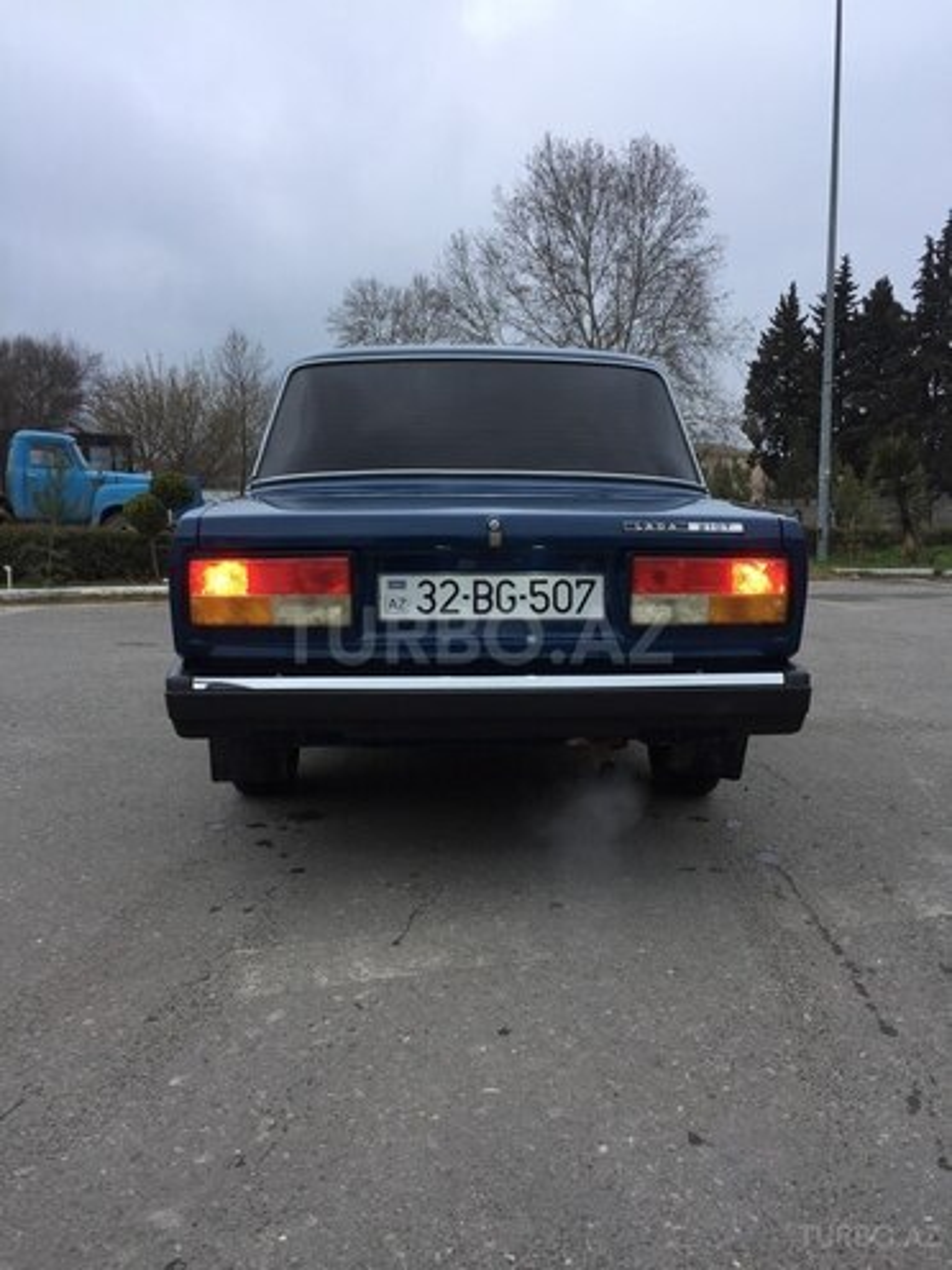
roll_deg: +0.7
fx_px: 1063
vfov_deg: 61.7
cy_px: 635
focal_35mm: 29
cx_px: 476
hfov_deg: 48.2
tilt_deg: -3.7
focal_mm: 4.15
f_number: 2.2
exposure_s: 1/100
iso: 32
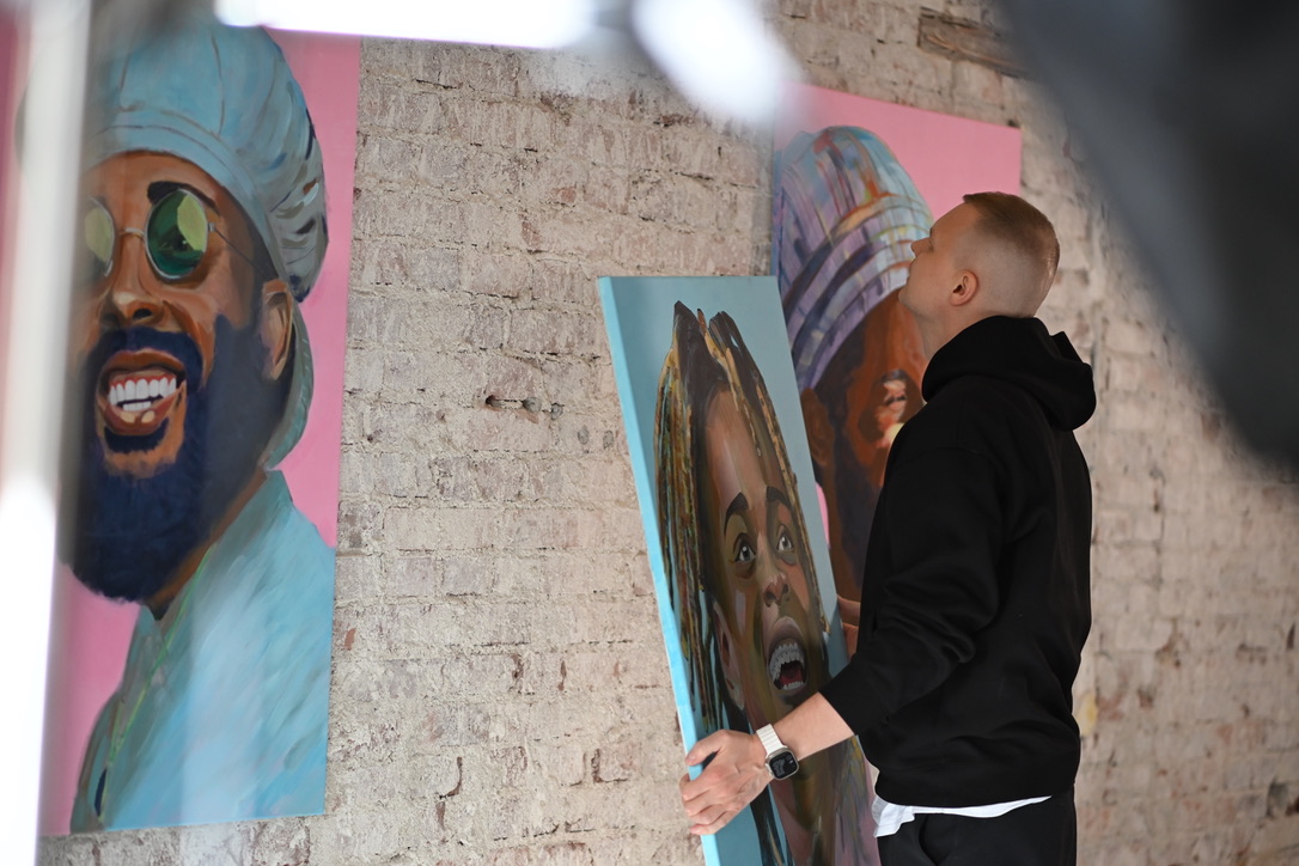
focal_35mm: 85
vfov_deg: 16.1
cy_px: 433
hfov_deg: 23.9
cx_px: 650
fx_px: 3067
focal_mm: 85
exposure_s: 1/1000
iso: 1000
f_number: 2.2
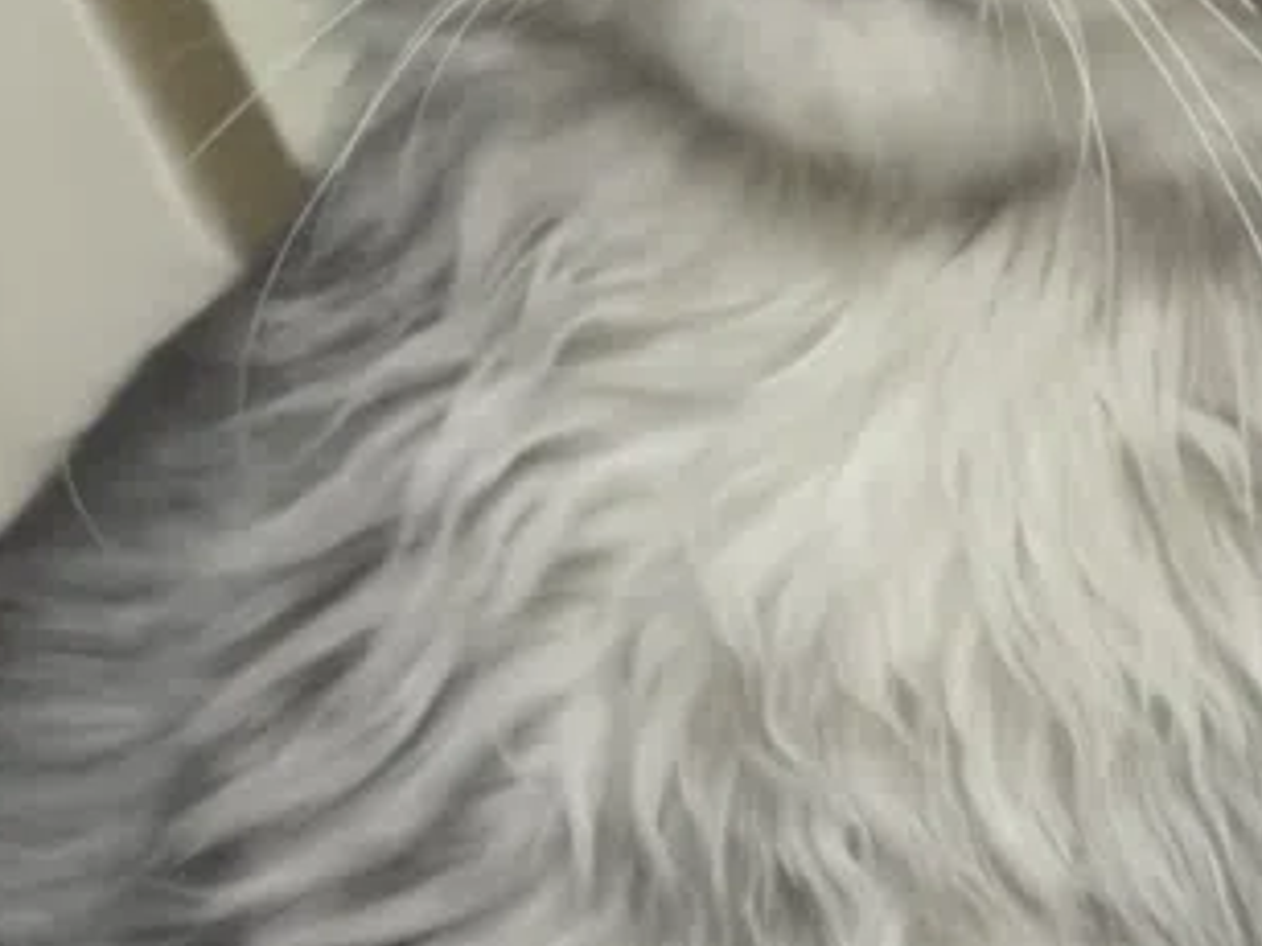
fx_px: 3644
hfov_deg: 19.4
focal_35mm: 100
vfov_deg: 14.8
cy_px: 383
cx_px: 1007
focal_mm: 6.76
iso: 500
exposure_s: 1/25
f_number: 1.78
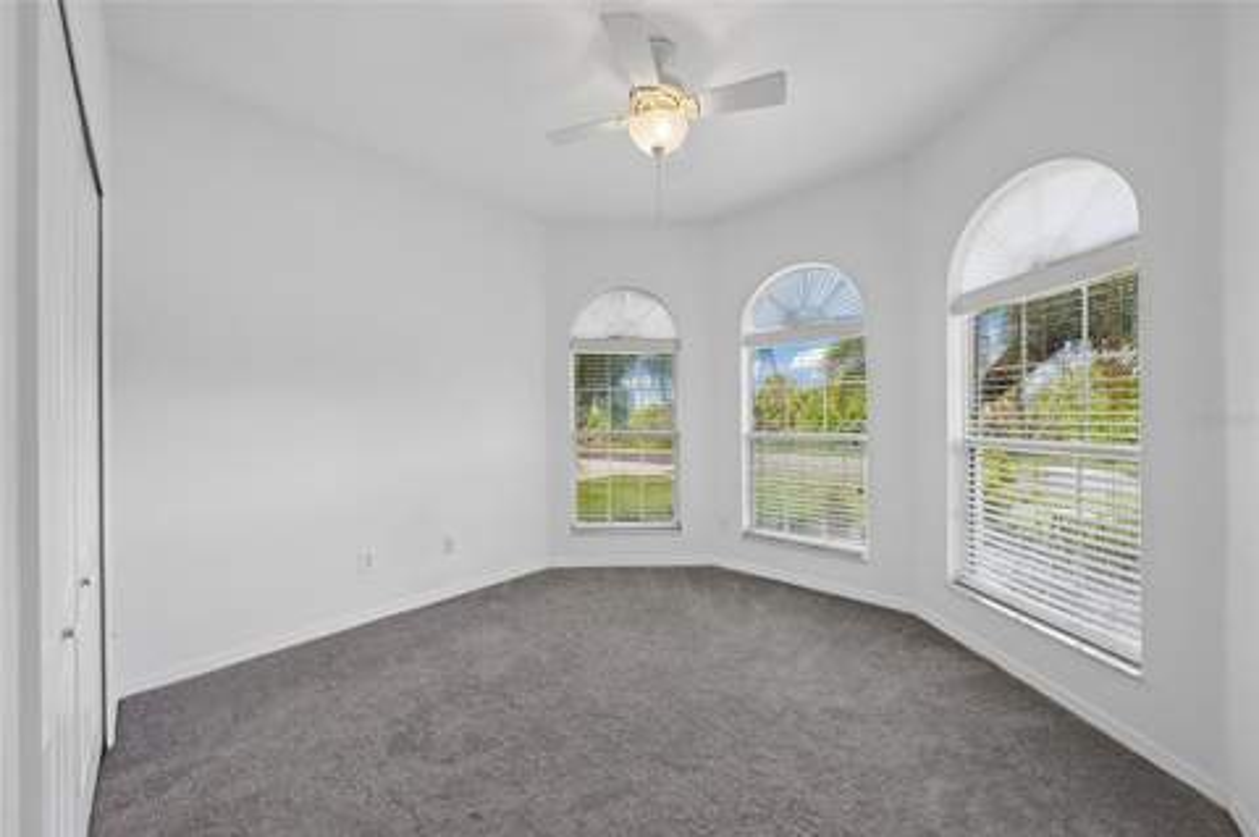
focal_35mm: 13
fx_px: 454
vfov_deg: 85.3
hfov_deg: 108.4
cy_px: 418
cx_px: 630
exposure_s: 1/160
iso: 800
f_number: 8
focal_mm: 13
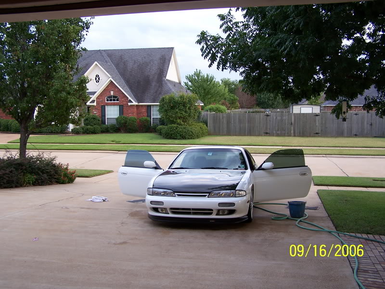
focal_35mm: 38
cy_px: 144
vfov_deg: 37.7
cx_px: 192
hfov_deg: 49.0
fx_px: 423
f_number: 2.8
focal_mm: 6.3
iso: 80
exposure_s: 1/40
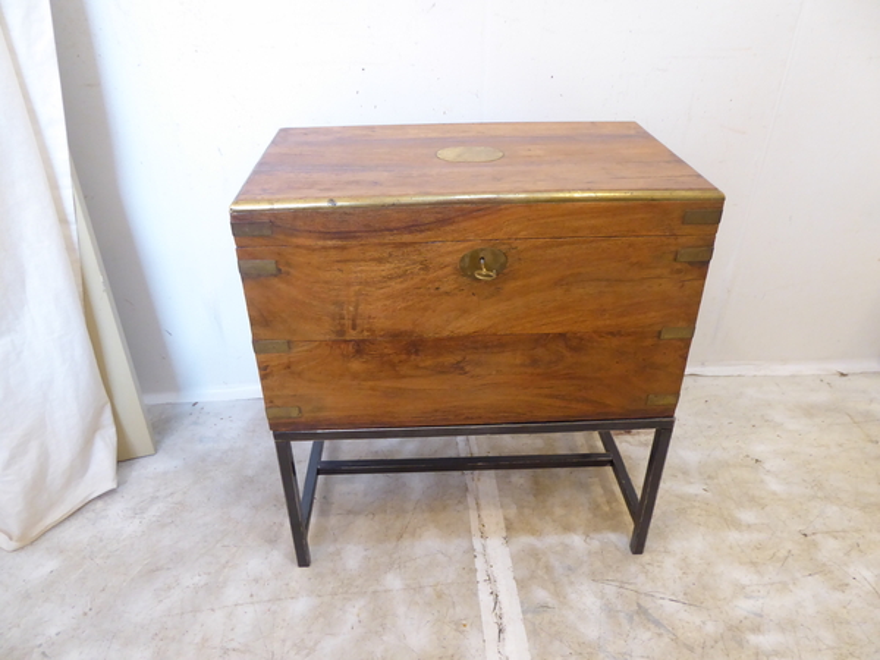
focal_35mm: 25
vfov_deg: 54.9
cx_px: 440
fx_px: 636
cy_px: 330
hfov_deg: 69.4
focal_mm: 4.3
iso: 400
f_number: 3.3
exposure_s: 1/13
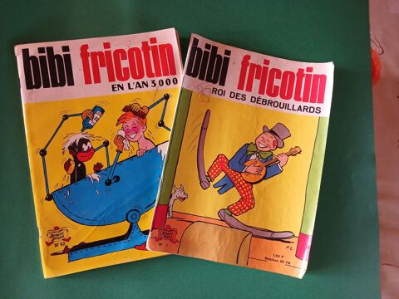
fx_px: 311
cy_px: 150
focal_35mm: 27
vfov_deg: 51.4
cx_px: 200
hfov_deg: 65.3
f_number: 1.8
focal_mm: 4
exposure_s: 1/33.3
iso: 320
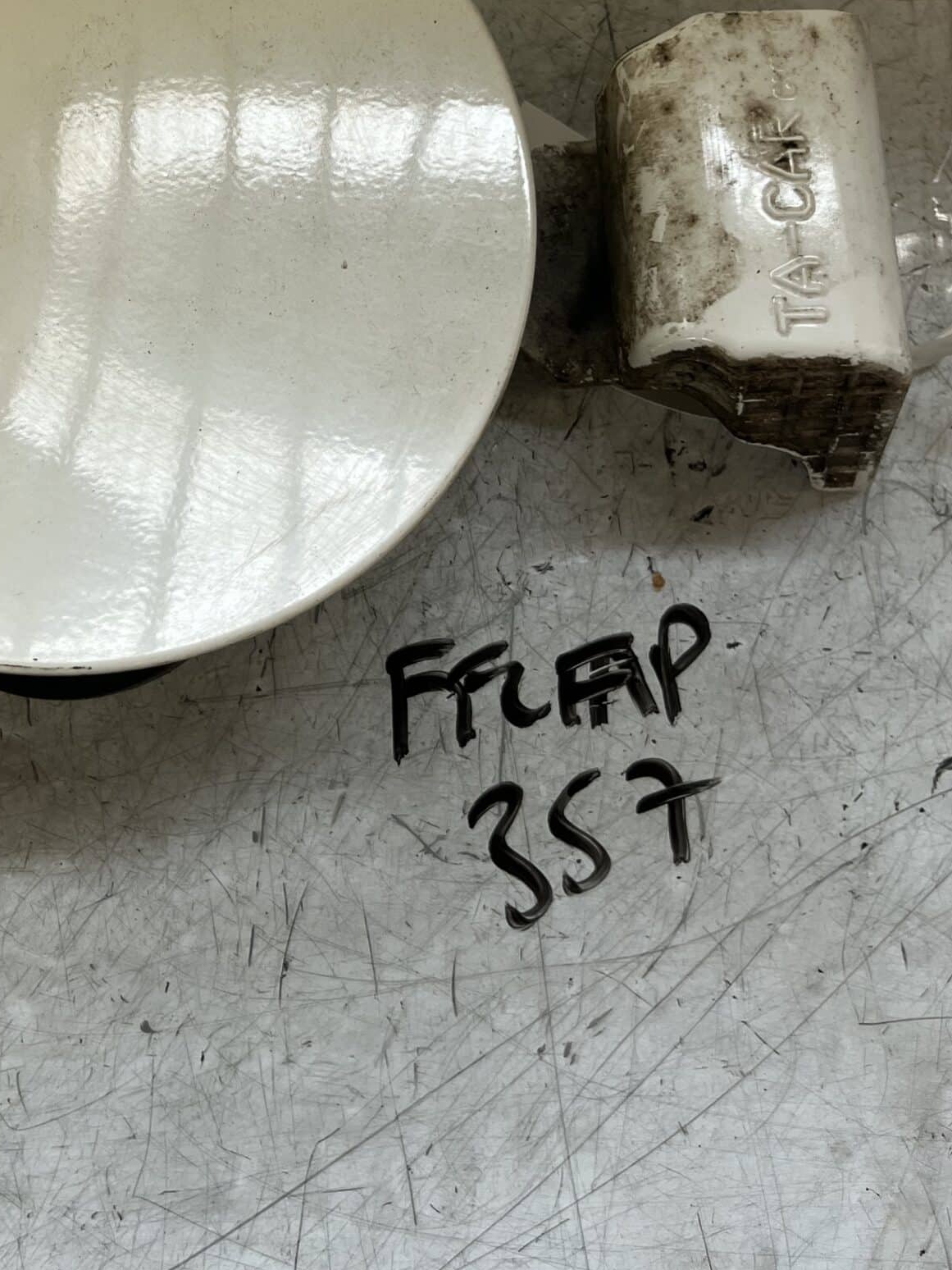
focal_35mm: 43
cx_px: 269
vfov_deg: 42.7
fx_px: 1577
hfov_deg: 33.1
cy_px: 340
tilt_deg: -76.6
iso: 100
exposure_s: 1/100
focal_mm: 5.1
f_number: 1.6
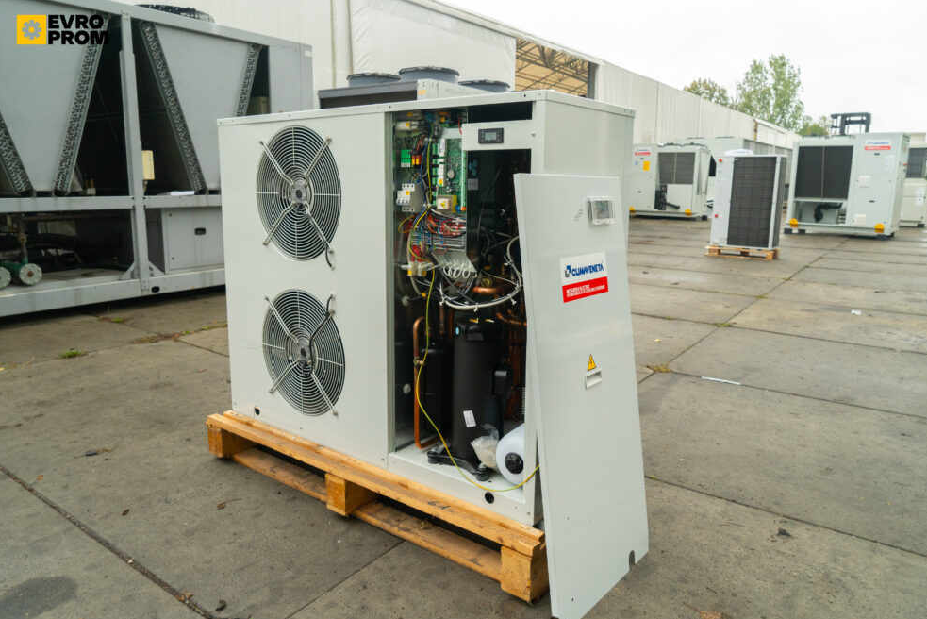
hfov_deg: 71.5
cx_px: 458
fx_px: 644
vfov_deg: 51.3
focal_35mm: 25
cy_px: 299
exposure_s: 1/80
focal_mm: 24
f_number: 6.3
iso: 400
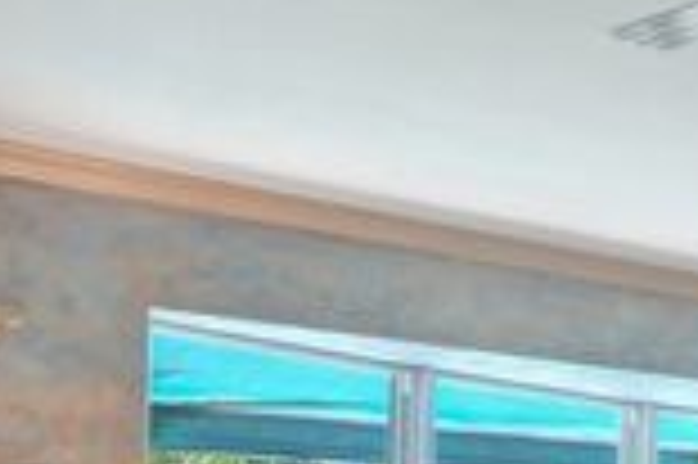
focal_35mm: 66
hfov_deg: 18.6
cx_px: 1414
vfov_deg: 19.2
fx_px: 1278
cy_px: 577
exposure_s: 1/125
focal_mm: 16
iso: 640
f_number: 5
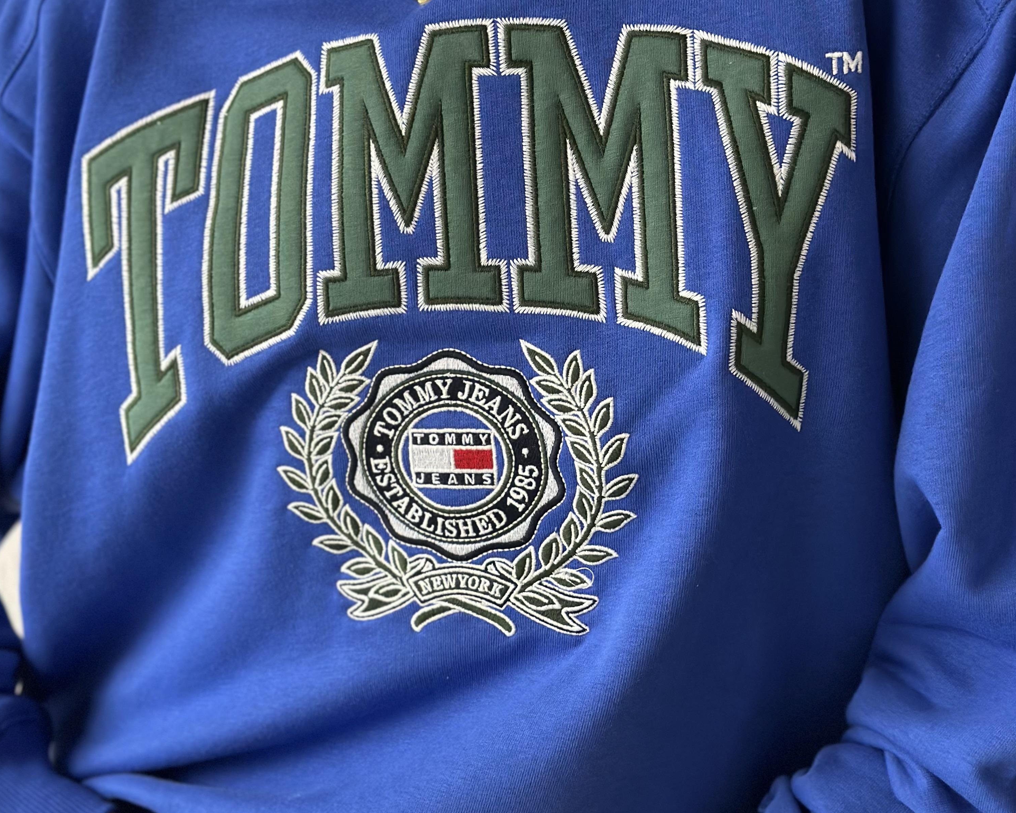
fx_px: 1894
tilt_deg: -1.0
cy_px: 395
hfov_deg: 30.0
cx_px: 505
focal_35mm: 63
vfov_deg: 24.2
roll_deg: -0.2
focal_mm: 6.86
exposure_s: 1/51
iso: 400
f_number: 1.78
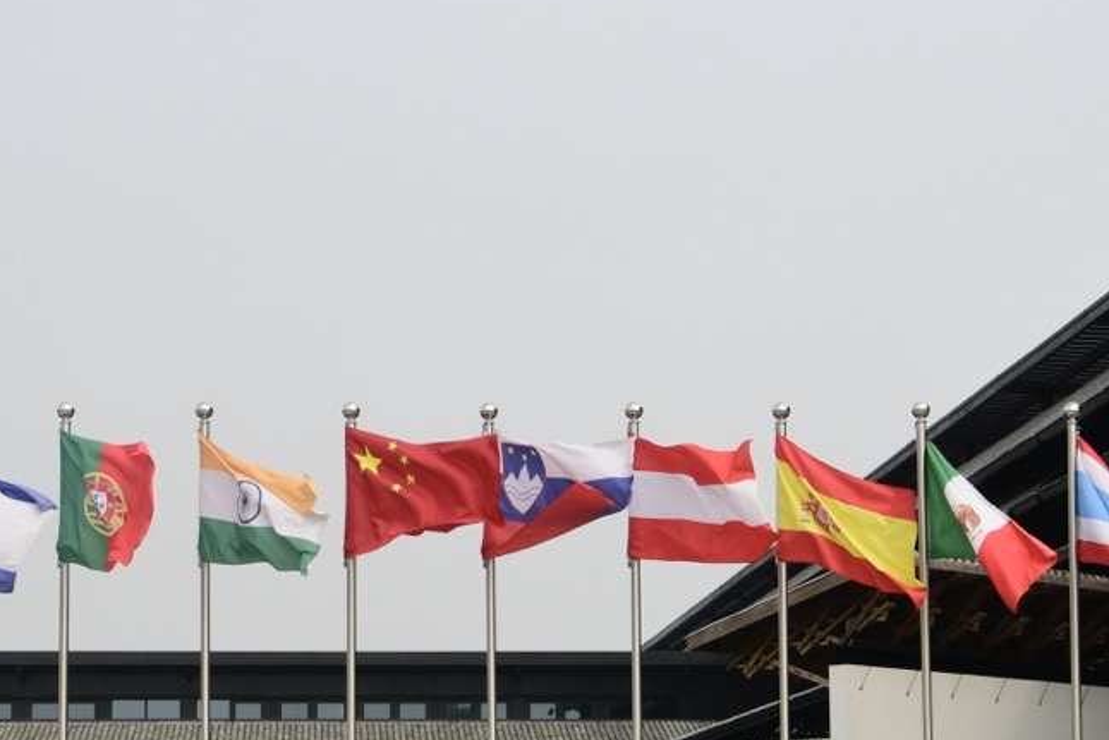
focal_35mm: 103
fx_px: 3173
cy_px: 571
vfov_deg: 13.2
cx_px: 369
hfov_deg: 19.8
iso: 100
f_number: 9
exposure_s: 1/160
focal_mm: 52
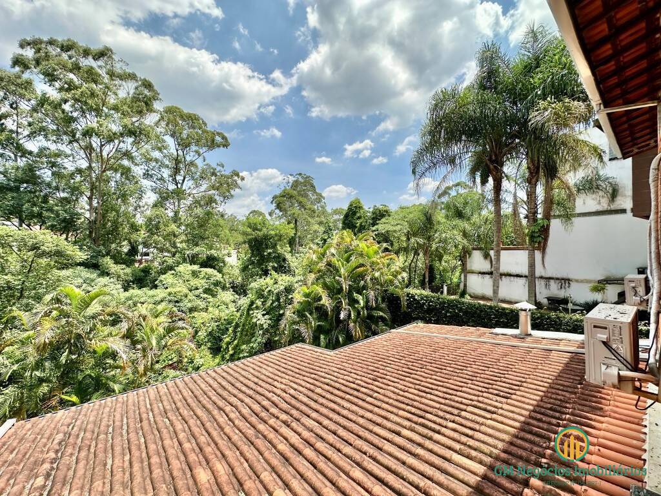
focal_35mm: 14
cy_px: 248
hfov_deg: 102.1
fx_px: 267
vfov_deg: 85.7
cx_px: 330
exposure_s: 1/1473
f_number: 2.2
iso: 50
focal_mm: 2.22
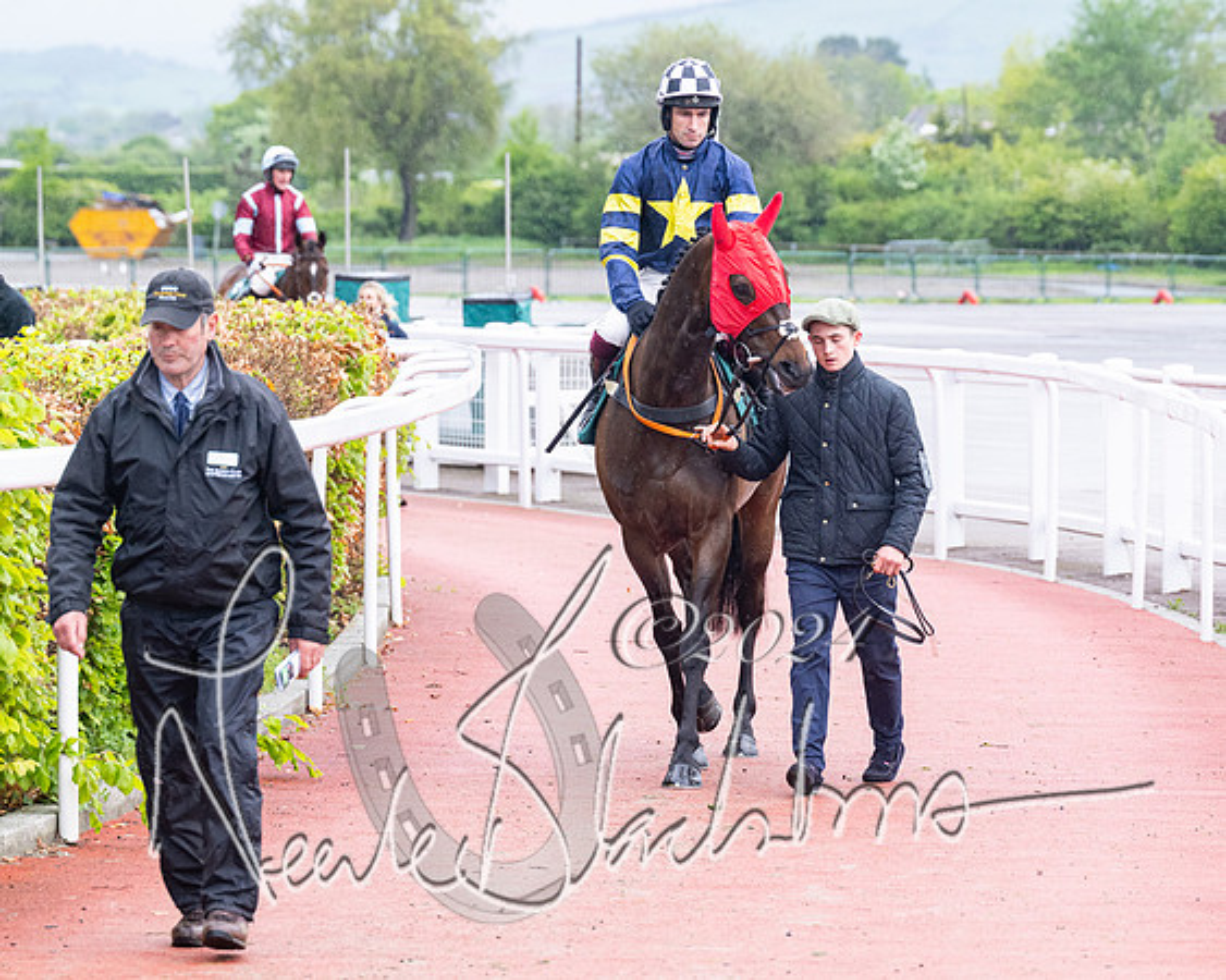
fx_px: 7376
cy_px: 367
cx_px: 866
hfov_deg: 9.5
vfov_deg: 7.6
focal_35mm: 203
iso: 1000
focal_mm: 140
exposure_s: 1/500
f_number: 5
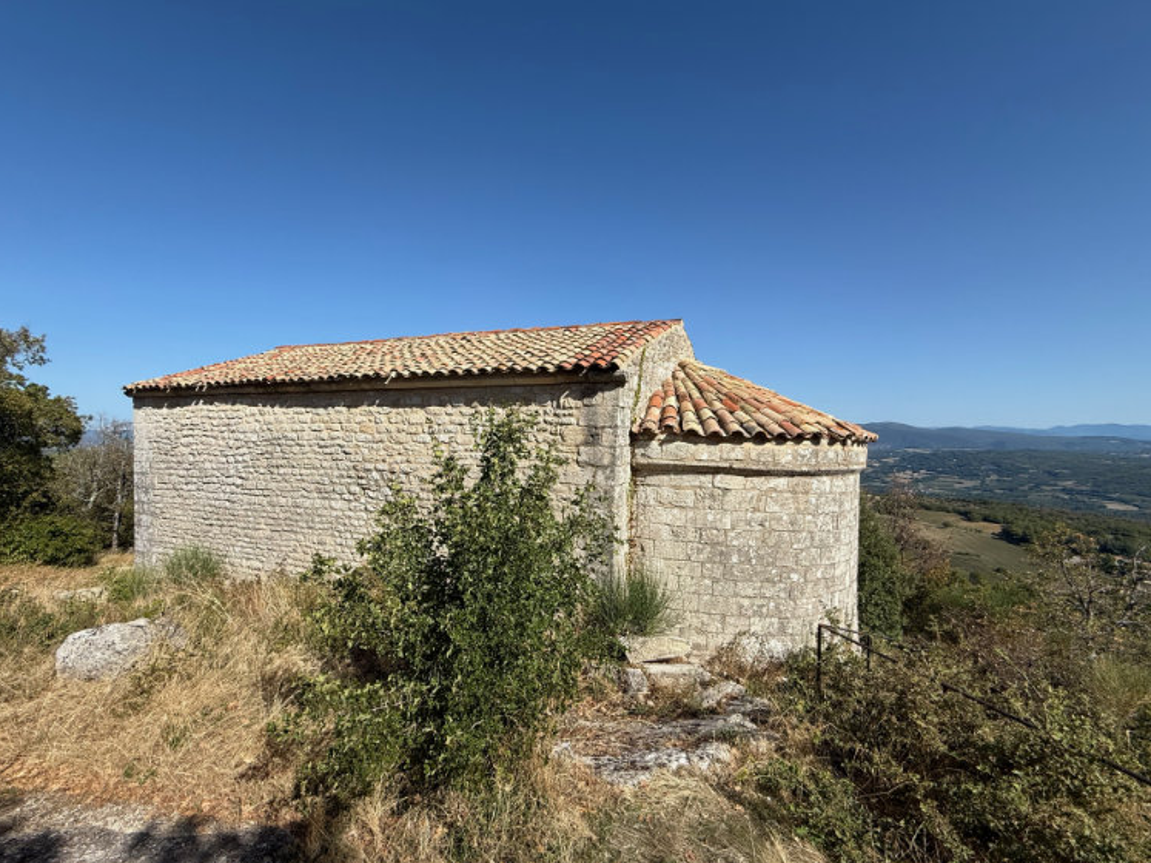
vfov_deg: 81.7
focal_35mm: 15
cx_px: 547
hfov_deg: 98.1
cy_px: 436
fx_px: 499
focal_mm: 2.2
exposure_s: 1/2976
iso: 50
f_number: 2.2
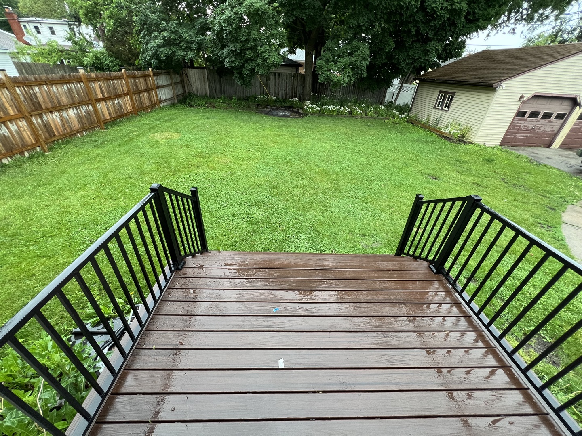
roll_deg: -3.7
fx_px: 219
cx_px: 291
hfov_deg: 106.2
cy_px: 218
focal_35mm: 13
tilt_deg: -33.0
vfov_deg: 89.9
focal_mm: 1.57
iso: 160
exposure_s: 1/99
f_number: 1.8
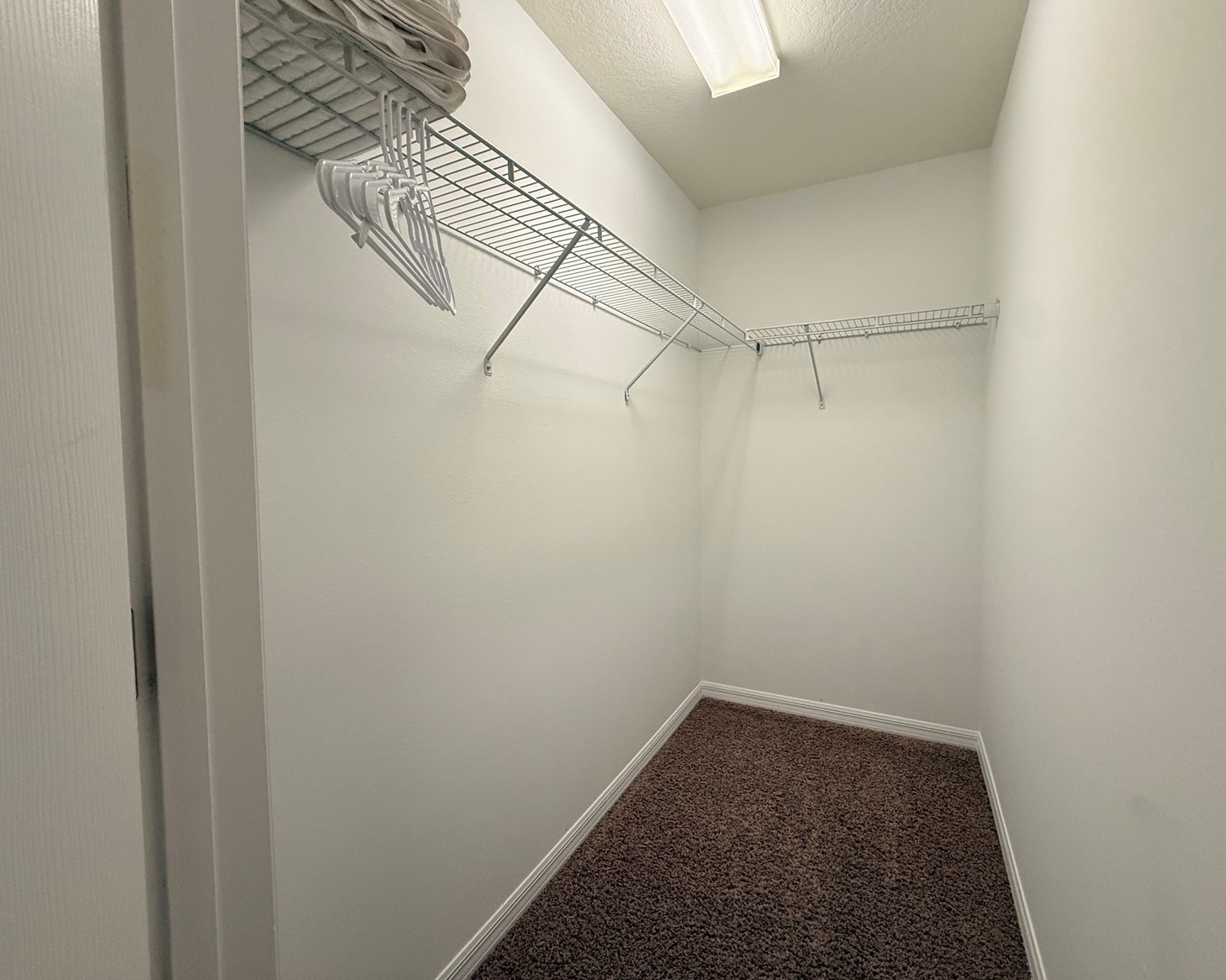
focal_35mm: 15
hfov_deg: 96.7
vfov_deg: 84.0
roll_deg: +0.0
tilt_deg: -2.3
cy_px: 479
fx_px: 544
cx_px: 647
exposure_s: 1/120
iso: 320
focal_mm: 2.22
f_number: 2.2
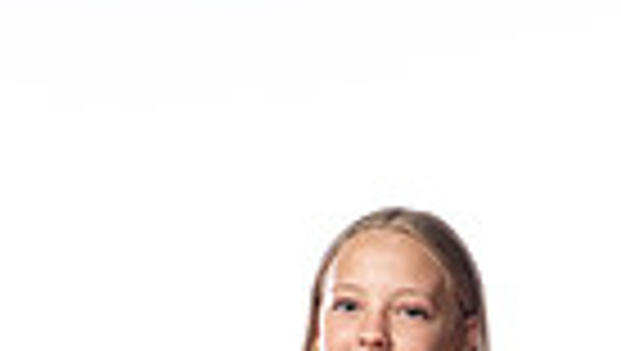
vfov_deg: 6.6
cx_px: 256
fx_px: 2819
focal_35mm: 171
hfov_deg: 12.6
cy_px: 936
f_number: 5.6
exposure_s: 1/250
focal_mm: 50
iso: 640
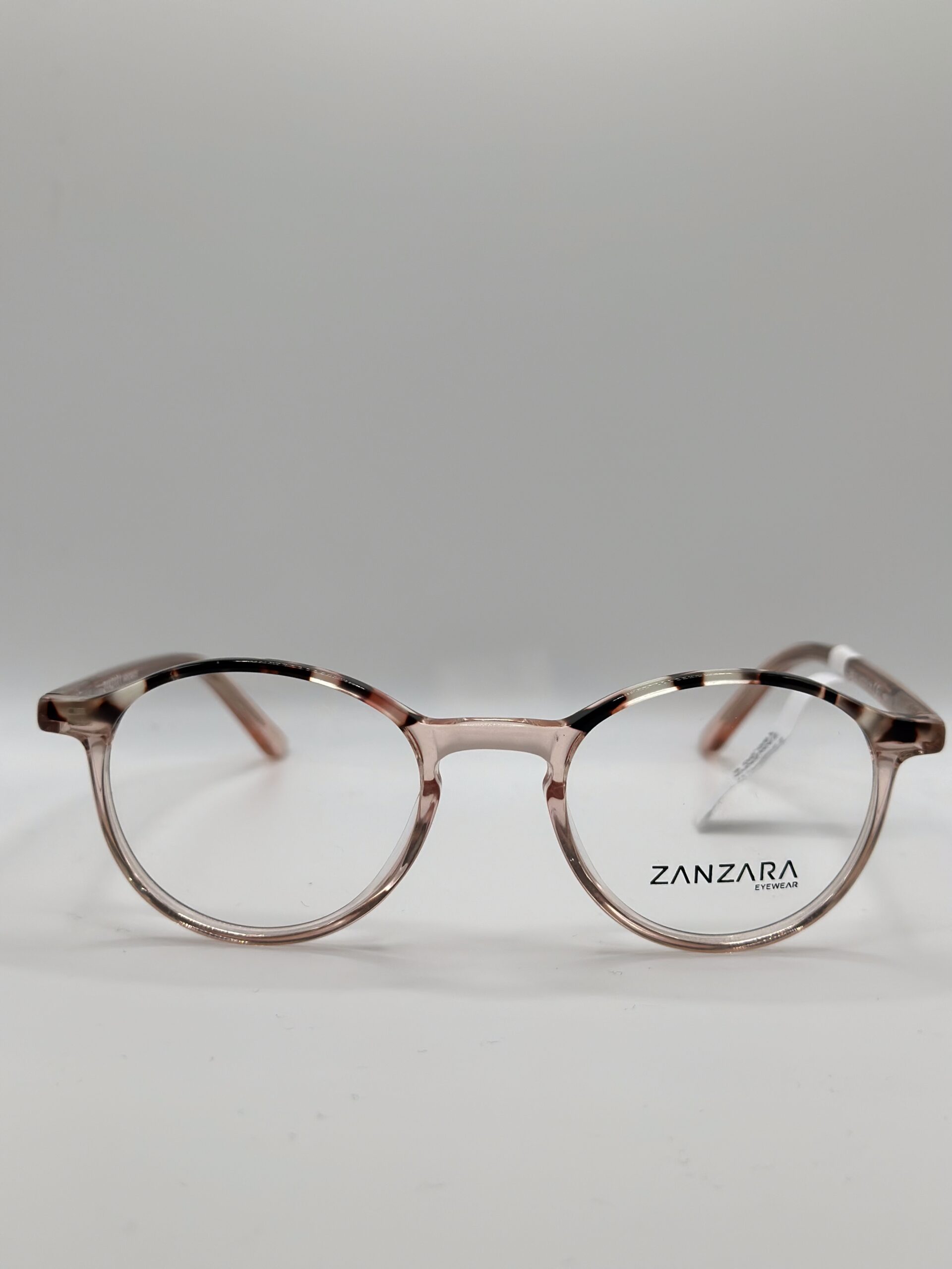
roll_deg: -0.6
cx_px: 476
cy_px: 634
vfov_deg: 39.7
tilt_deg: -13.1
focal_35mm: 48
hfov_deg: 30.3
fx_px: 1760
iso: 80
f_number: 1.78
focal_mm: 6.86
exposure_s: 1/1050
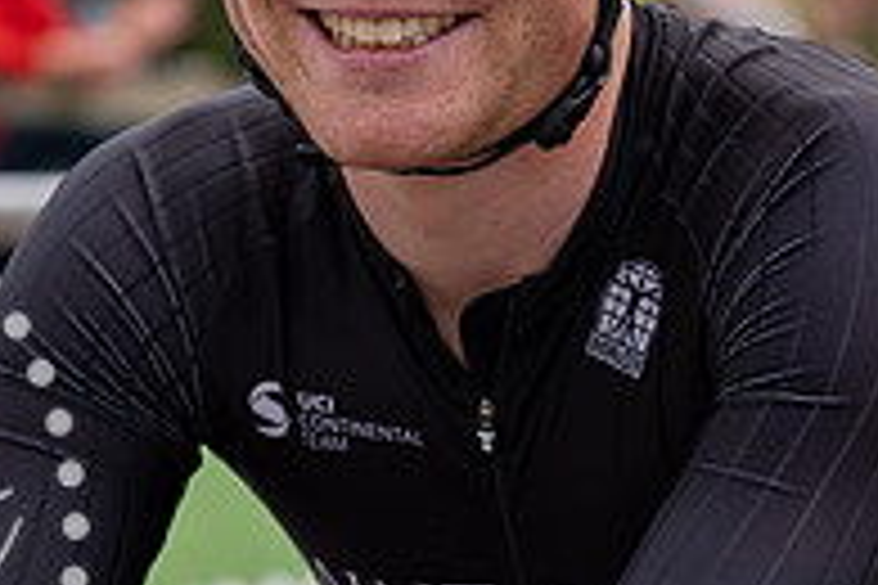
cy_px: 127
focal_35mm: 250
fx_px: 6097
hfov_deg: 8.2
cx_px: 630
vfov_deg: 5.5
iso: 100
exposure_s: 1/800
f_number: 3.5
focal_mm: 70
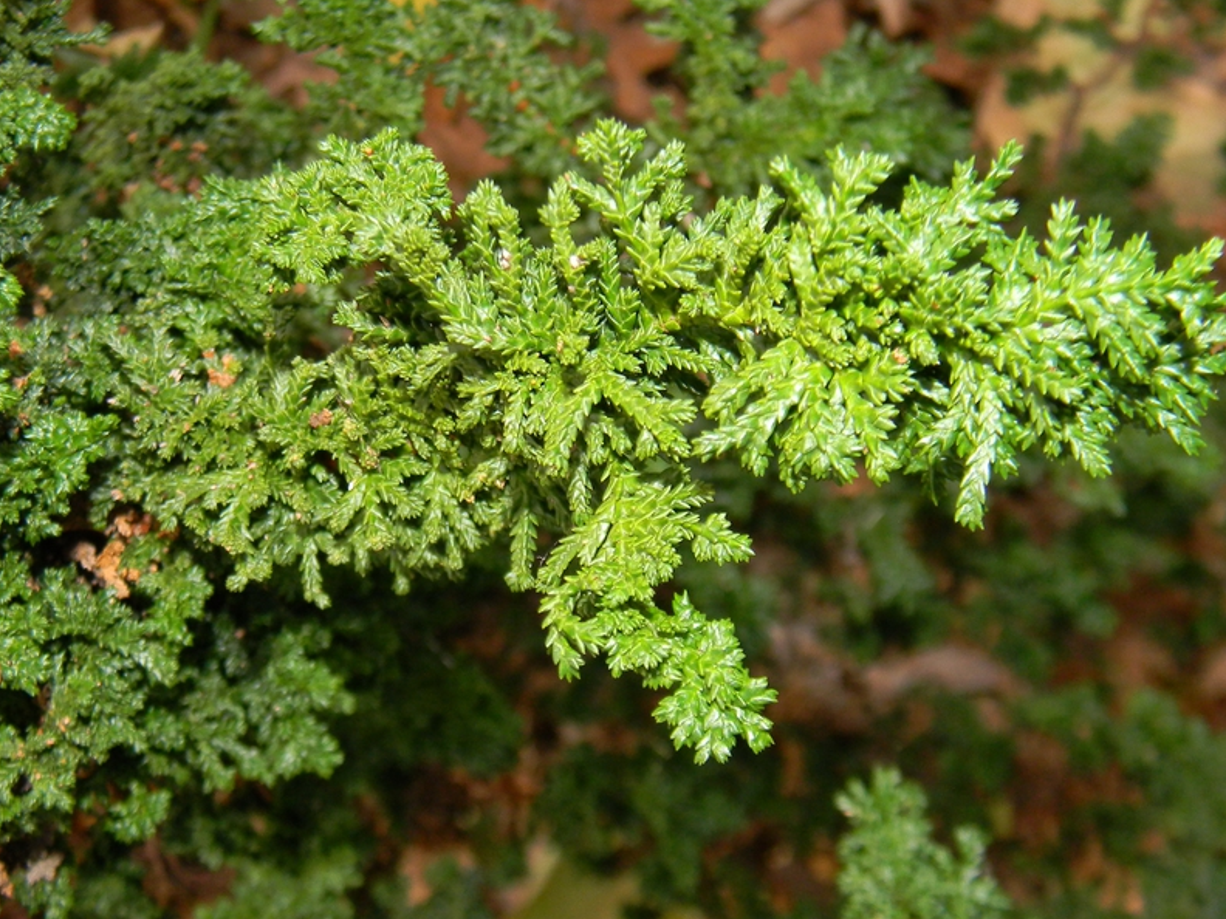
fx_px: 1877
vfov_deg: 27.5
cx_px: 653
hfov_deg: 36.2
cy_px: 422
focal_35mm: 53
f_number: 7.6
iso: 200
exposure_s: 1/30
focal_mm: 7.3
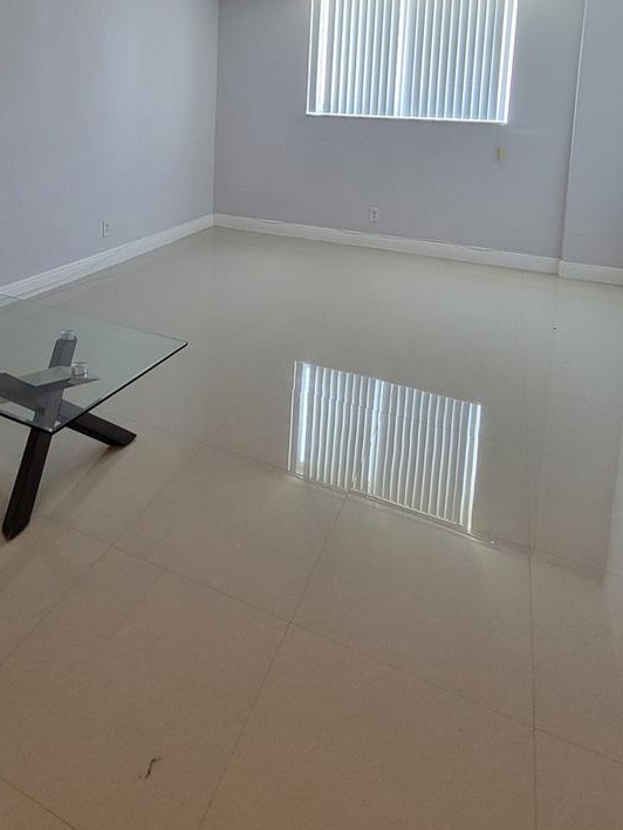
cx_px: 269
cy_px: 172
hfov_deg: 60.9
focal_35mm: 22
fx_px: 528
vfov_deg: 69.3
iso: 400
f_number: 2.2
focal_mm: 2.2
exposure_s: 1/30
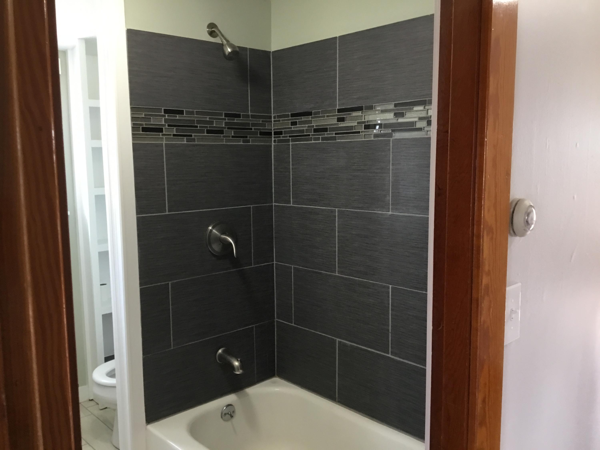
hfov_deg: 58.4
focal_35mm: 31
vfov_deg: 45.4
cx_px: 300
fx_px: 537
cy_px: 225
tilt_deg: -5.5
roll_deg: +1.9
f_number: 2.4
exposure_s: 1/30
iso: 100
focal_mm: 3.3
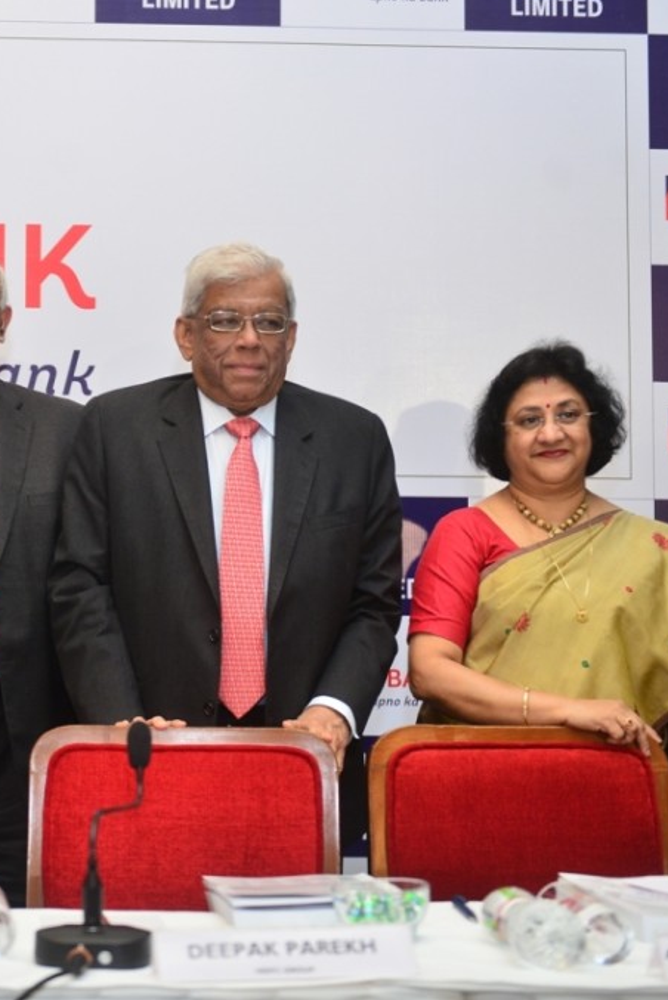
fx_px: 1891
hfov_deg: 19.5
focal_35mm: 68
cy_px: 499
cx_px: 25
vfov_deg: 29.6
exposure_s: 1/125
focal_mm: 45
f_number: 2.8
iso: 800
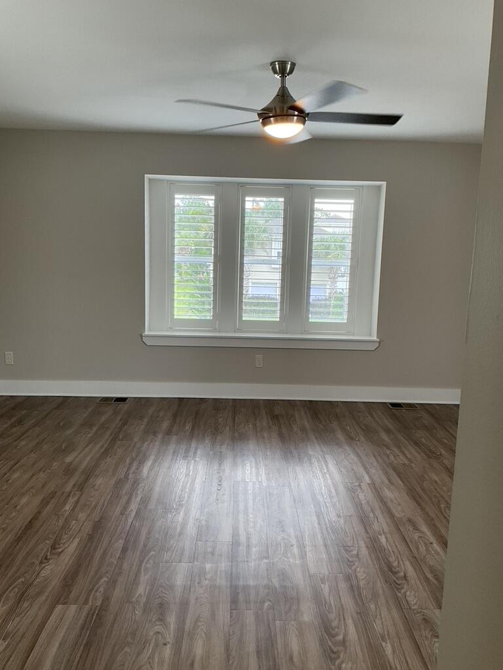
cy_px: 335
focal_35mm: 29
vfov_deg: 61.7
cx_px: 252
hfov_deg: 48.2
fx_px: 562
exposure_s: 1/60
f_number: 1.8
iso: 50
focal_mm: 3
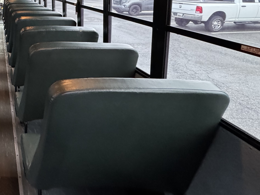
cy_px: 27
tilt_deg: -12.2
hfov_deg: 47.6
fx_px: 225
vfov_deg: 43.5
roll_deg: -1.5
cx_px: -10
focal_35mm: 30
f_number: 2.2
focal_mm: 2.22
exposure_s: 1/60
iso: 1000
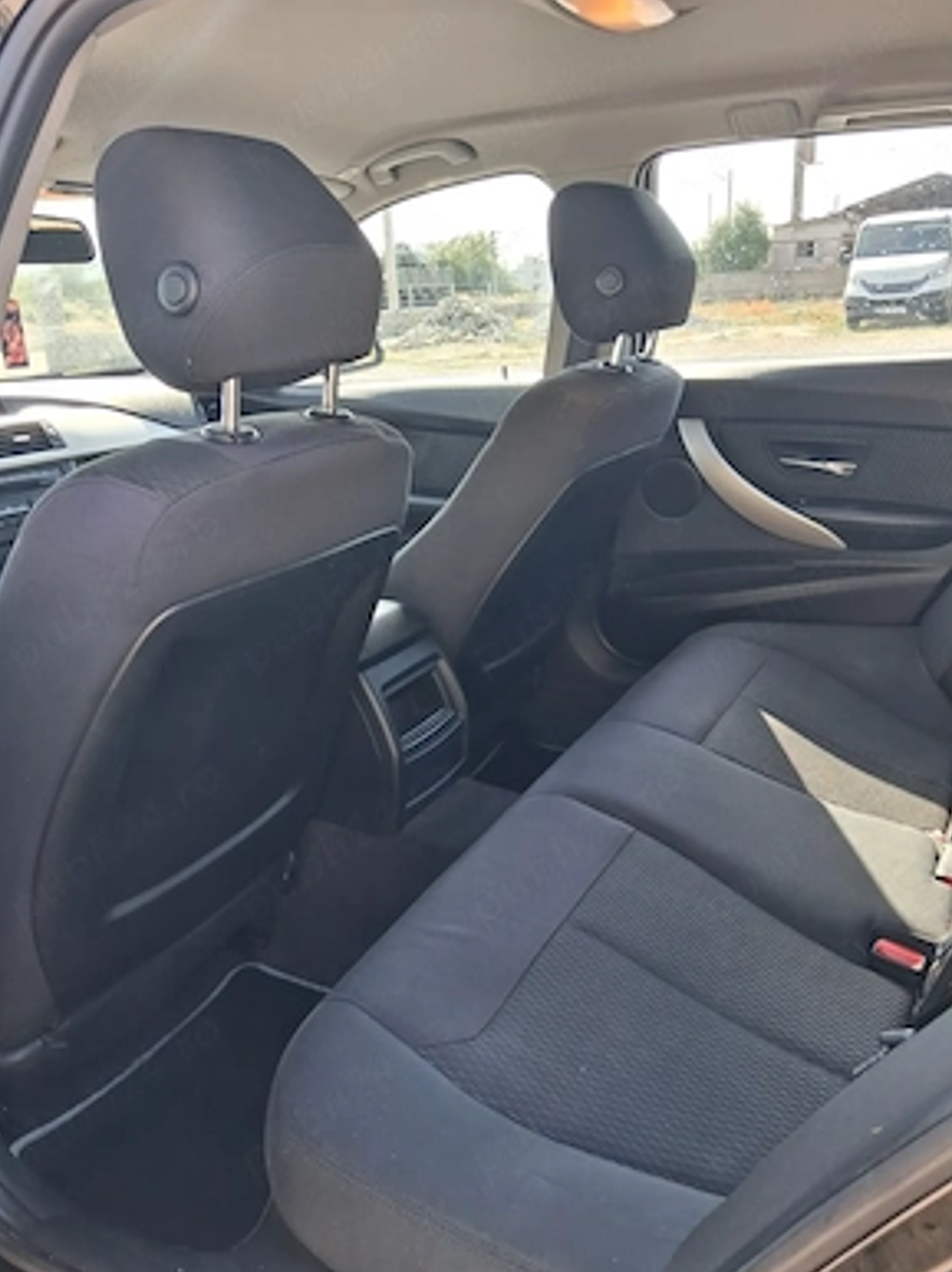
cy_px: 646
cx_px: 461
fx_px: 1028
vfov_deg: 63.5
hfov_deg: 49.7
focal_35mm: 28
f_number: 1.8
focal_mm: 4
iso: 40
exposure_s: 1/100
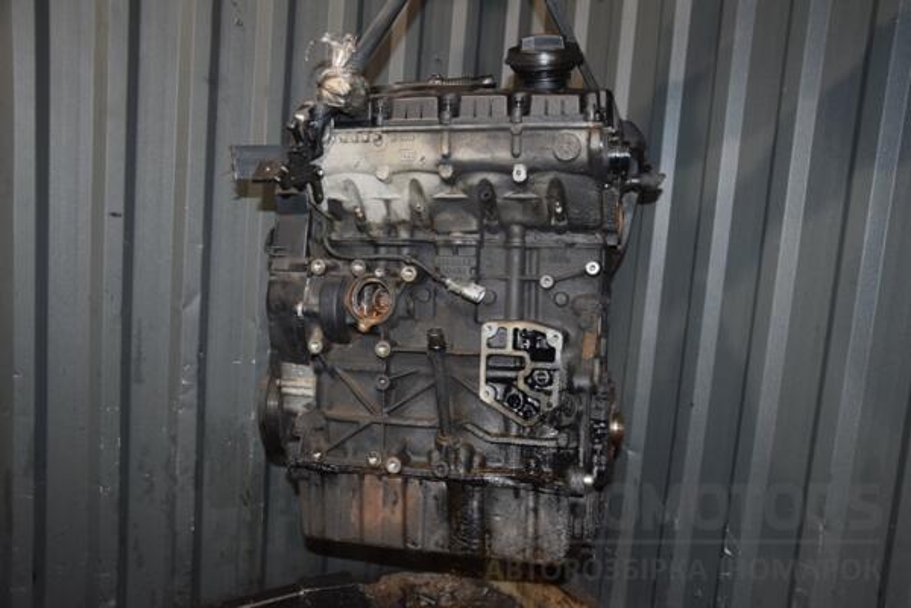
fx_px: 835
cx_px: 456
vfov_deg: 40.0
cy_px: 304
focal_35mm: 33
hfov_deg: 57.2
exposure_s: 1/60
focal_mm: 22
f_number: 5
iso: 800
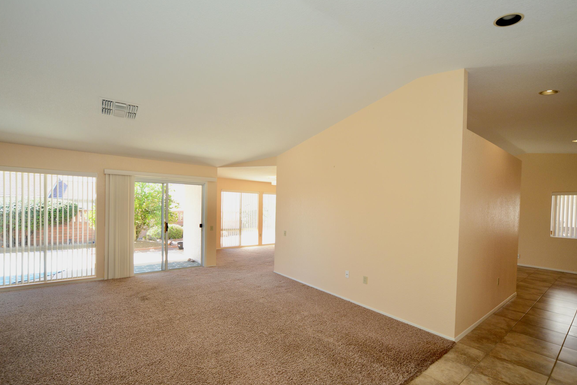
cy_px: 214
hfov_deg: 96.7
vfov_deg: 73.5
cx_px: 281
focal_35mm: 16
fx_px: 256
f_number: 7.1
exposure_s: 1/100
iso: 800
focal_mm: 14
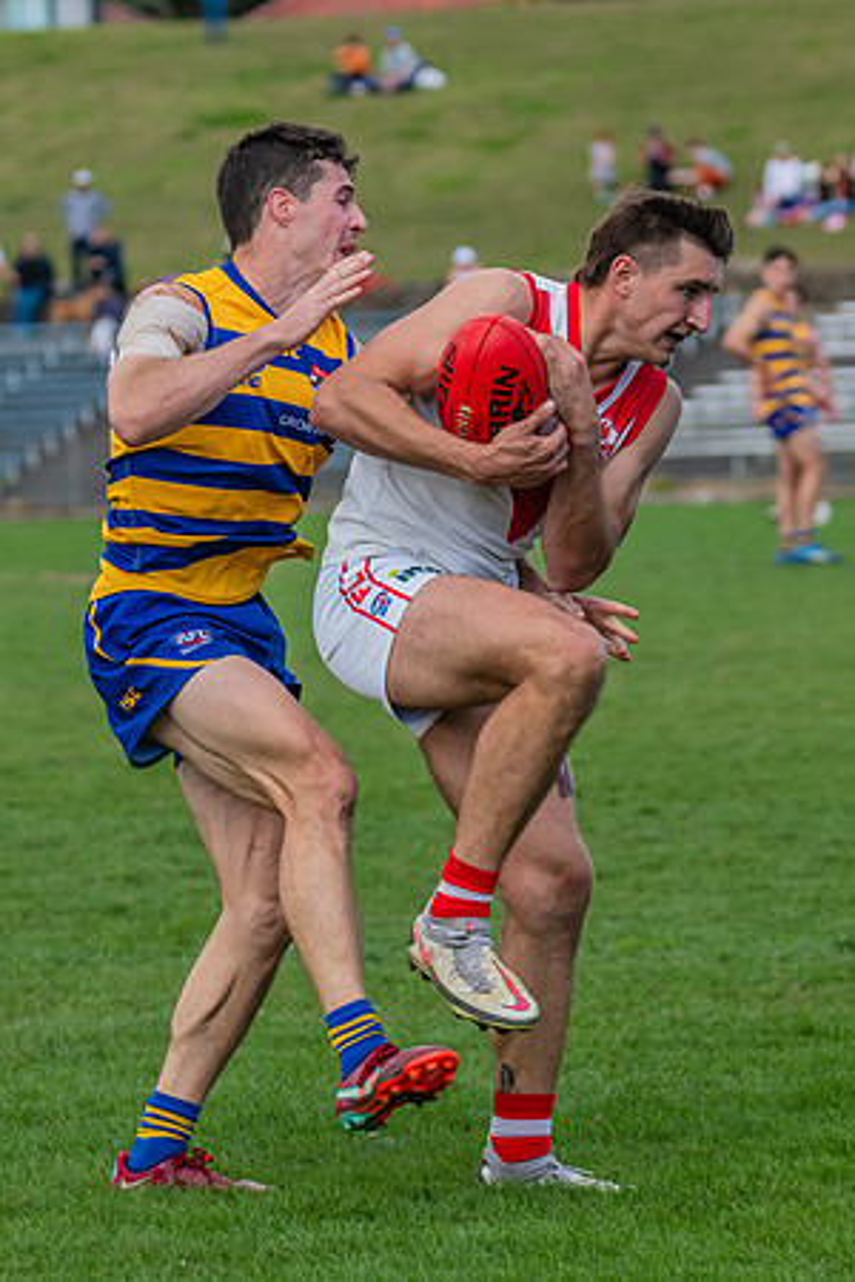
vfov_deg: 7.7
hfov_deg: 5.1
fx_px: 9549
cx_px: 224
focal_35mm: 268
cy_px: 610
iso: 800
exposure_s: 1/1600
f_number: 6.3
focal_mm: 170
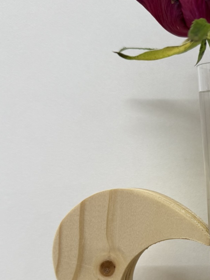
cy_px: 215
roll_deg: -0.4
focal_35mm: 61
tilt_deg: -3.0
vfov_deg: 31.1
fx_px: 494
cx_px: 258
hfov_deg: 22.0
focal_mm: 6.76
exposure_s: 1/50
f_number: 1.78
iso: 125
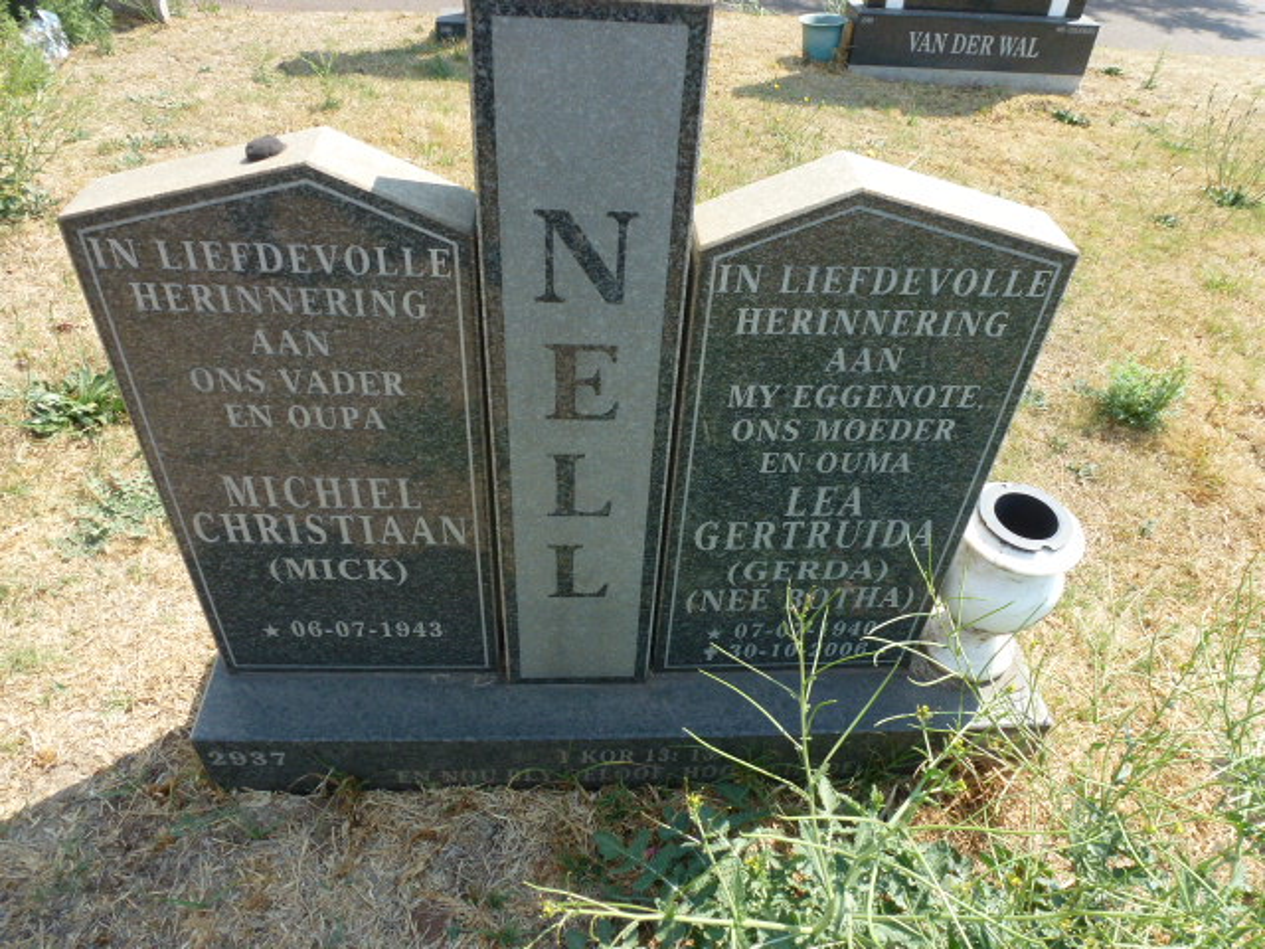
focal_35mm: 24
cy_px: 474
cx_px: 632
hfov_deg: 71.6
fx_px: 877
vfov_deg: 56.8
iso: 100
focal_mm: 4.3
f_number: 4
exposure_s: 1/250
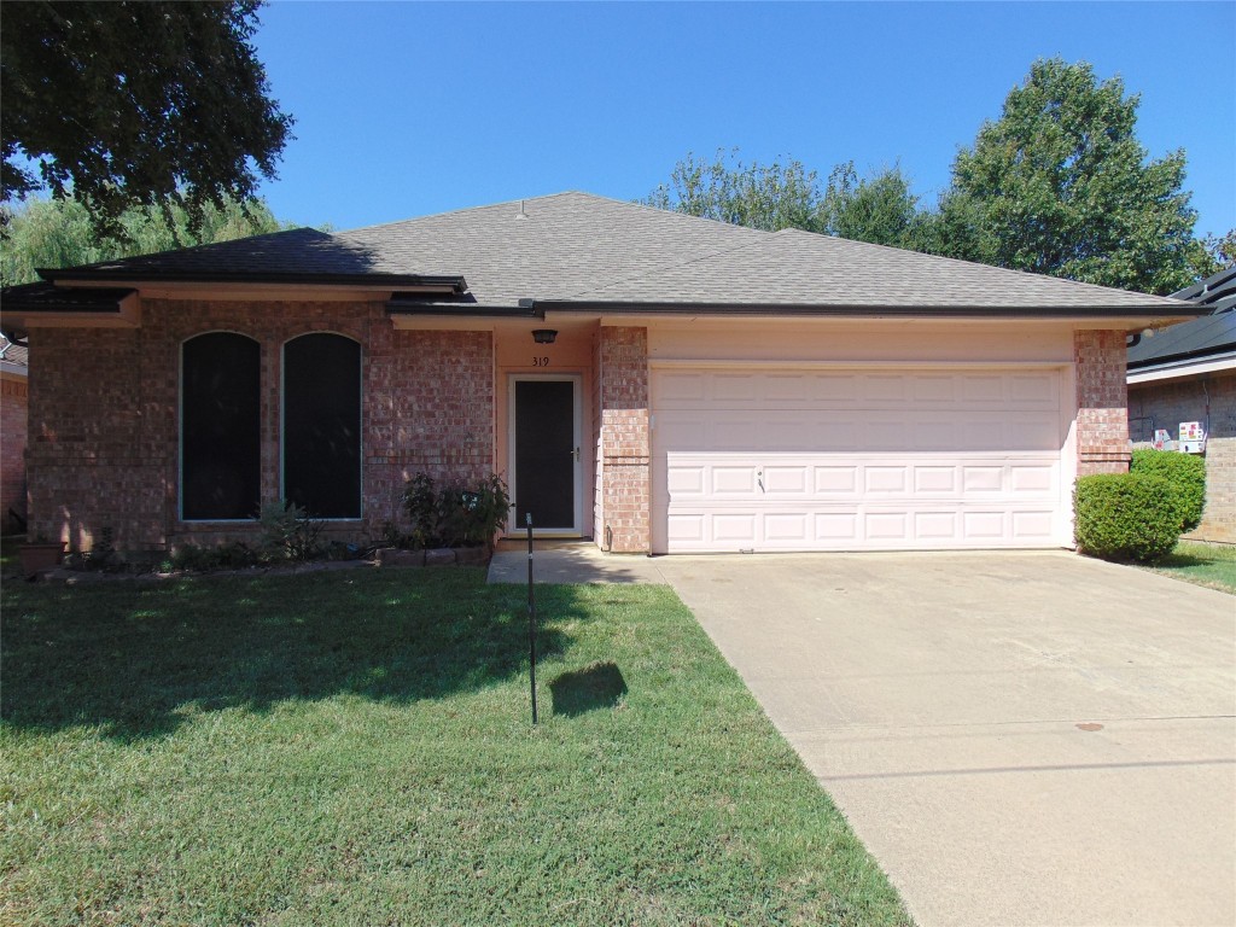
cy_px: 464
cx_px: 618
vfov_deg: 54.9
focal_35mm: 25
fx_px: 893
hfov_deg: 69.4
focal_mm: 4.5
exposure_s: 1/200
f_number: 7.7
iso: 80
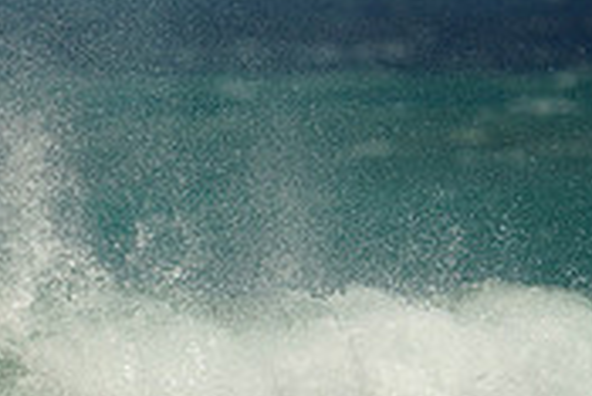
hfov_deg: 1.6
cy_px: 536
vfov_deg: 1.0
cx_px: -301
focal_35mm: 1322
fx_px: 21757
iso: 100
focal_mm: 400
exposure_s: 1/1600
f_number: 3.2
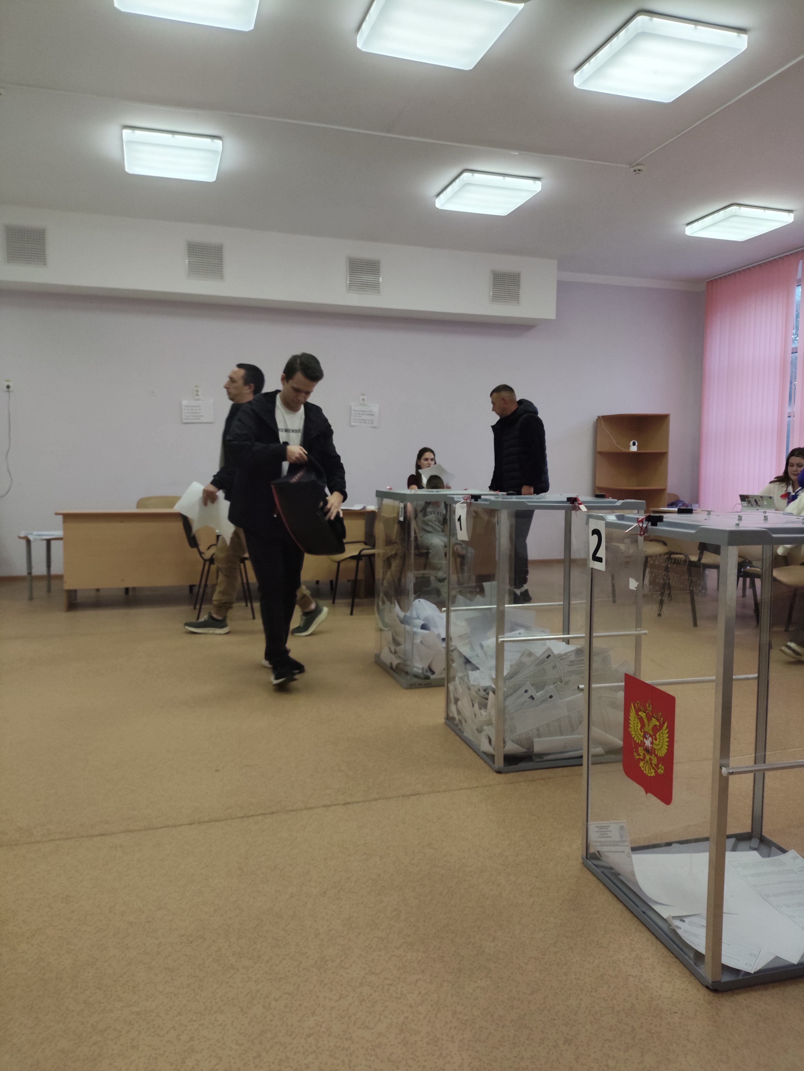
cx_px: 402
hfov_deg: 54.9
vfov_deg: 69.4
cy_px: 536
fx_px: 774
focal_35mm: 25
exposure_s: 1/100
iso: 80
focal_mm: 4.71
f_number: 1.79
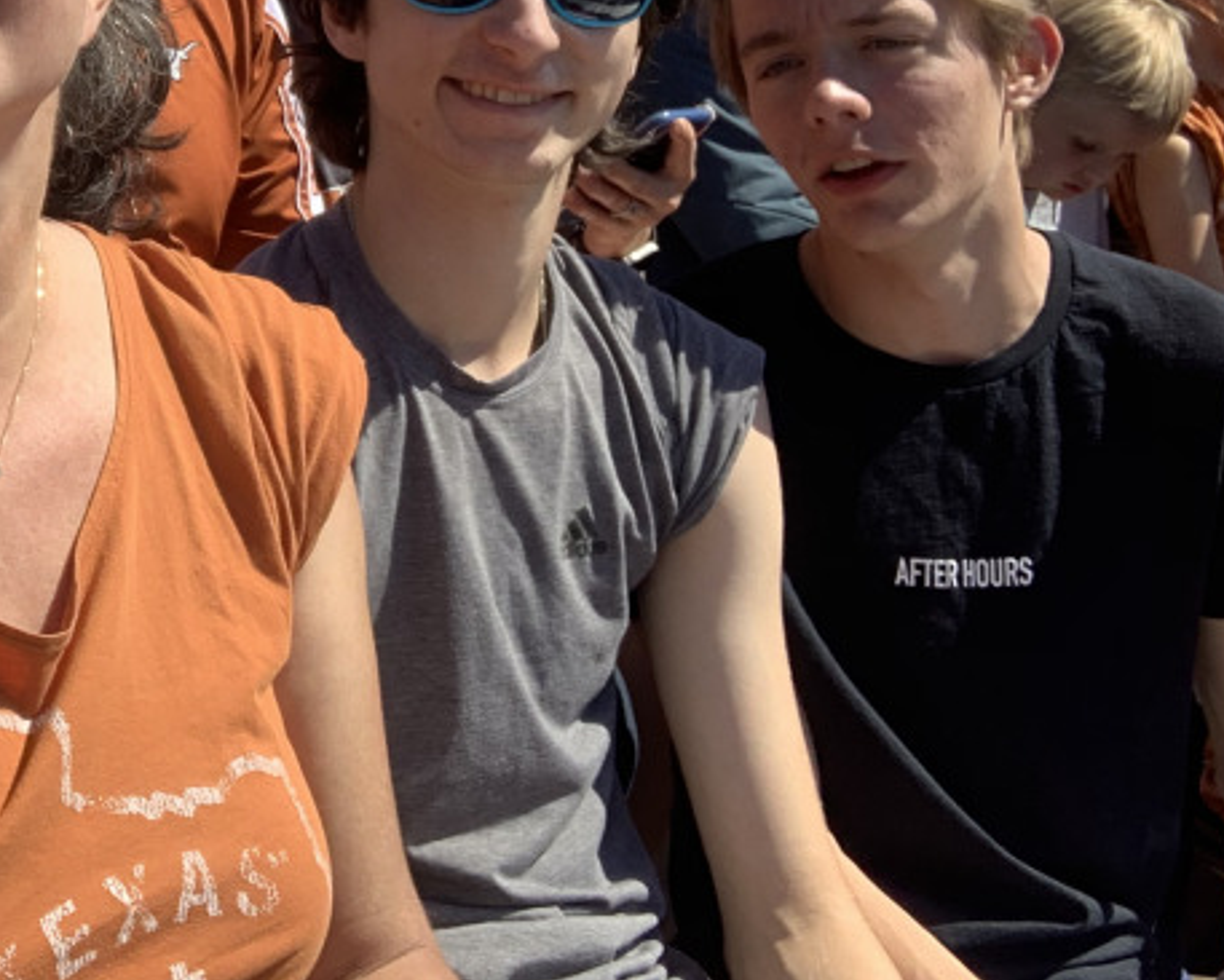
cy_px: 80
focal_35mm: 70
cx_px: -48
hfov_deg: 25.5
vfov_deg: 21.3
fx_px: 2537
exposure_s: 1/467
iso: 16
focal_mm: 2.87
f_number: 2.2
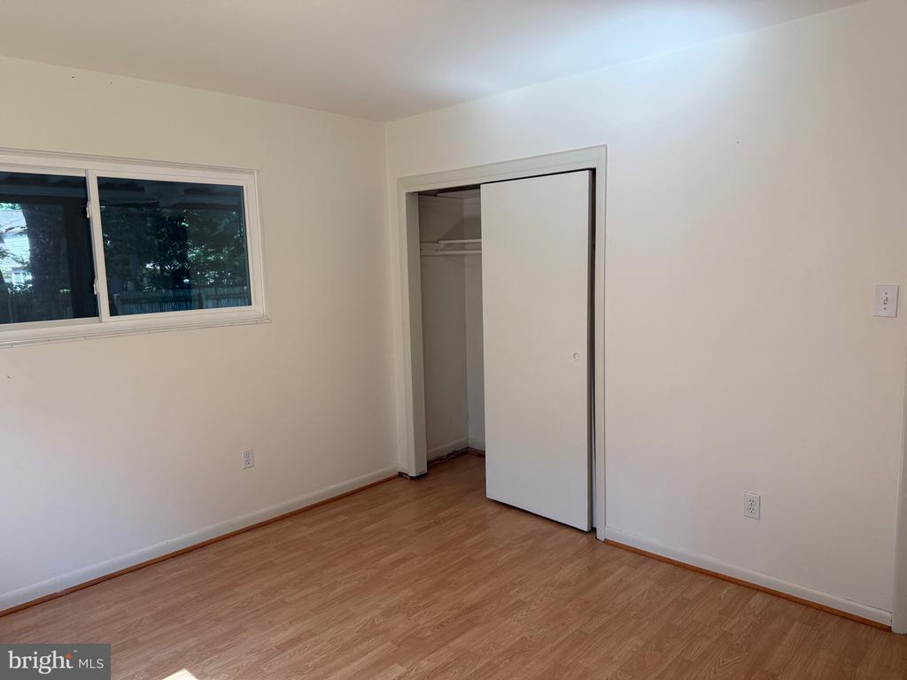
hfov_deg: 71.6
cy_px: 340
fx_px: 629
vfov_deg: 56.8
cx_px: 454
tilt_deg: -3.9
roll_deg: +1.0
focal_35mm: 24
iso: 160
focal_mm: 6.76
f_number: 1.78
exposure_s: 1/240
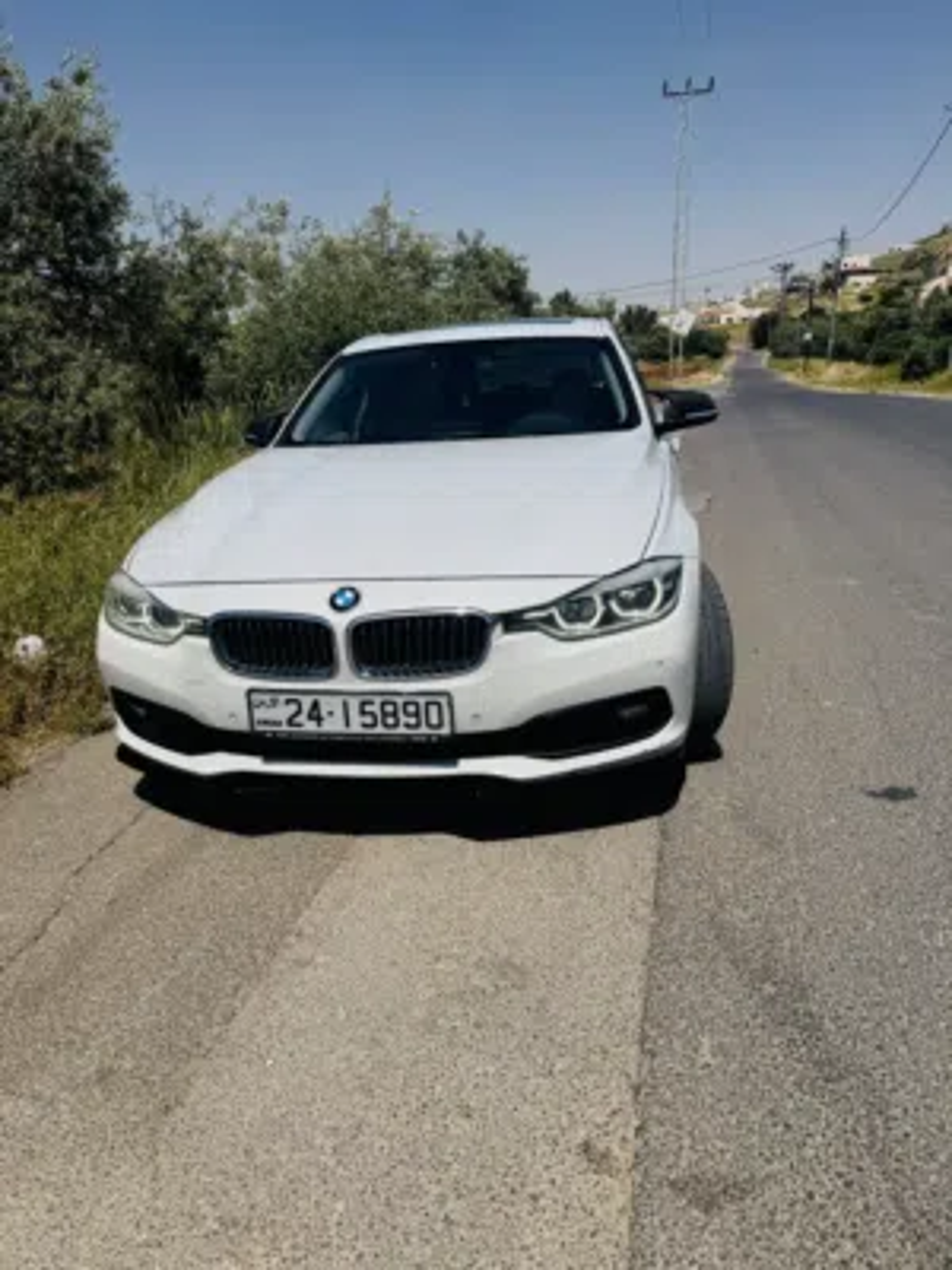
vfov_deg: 71.6
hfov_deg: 56.8
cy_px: 635
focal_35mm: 24
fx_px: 880
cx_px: 476
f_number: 1.78
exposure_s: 1/12346
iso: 80
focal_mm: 6.76
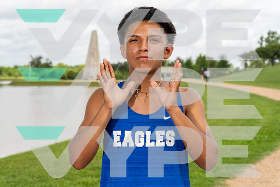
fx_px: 475
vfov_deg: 22.3
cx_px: 140
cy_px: 94
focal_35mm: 61
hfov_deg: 32.9
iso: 100
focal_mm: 61
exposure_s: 1/250
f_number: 6.3
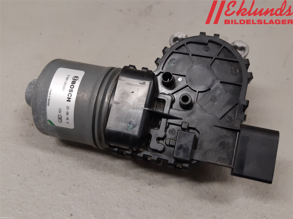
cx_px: 146
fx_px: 220
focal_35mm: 26
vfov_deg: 53.1
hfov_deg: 67.3
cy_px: 110
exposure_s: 1/50
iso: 100
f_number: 1.7
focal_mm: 3.93
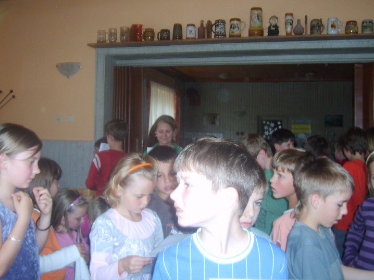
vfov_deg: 36.8
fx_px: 421
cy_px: 137
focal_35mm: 39
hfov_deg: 47.9
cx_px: 186
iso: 100
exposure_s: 1/45
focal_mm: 5.8
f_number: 2.8
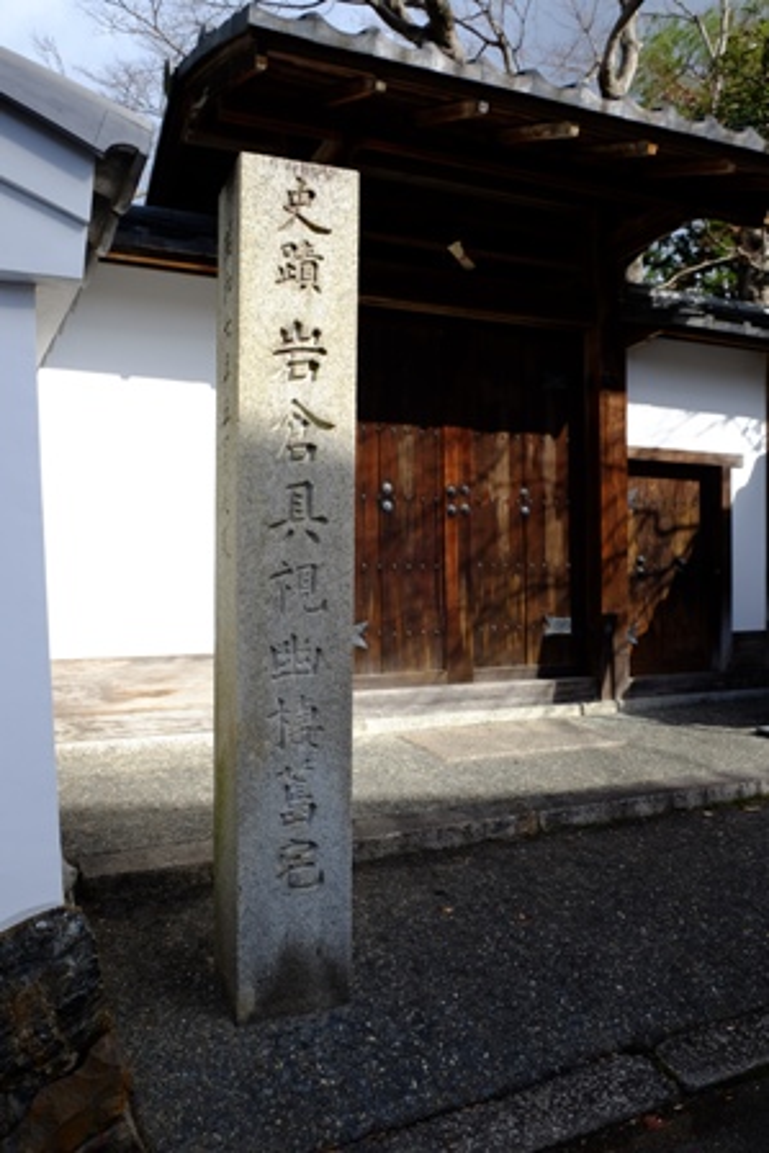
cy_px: 576
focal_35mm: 27
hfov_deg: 48.0
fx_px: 864
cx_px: 384
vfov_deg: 67.4
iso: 200
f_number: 7.1
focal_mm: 18
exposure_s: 1/250
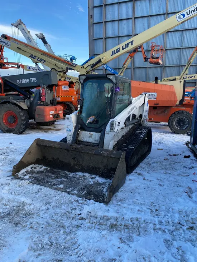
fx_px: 197
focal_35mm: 26
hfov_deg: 53.1
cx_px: 98
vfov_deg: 67.3
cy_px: 131
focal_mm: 4.25
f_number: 1.8
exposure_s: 1/449
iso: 32
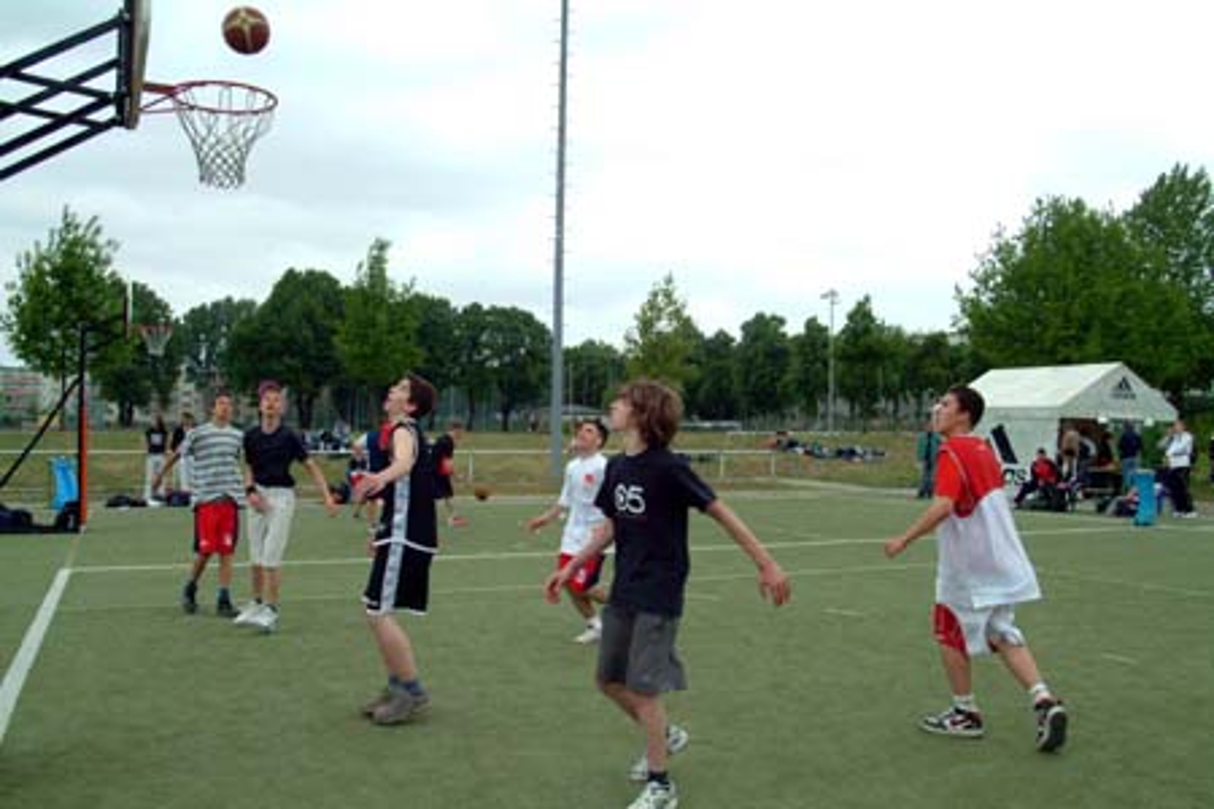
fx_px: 1062
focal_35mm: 32
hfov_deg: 59.5
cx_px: 607
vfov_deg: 41.7
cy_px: 404
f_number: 9.5
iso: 400
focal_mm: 21
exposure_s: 1/350
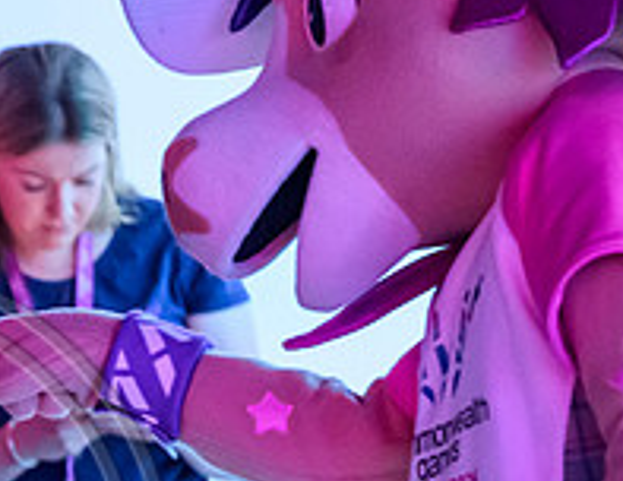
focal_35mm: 747
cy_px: 710
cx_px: -491
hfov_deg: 2.6
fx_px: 13585
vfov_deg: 2.0
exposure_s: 1/250
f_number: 2.8
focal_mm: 195
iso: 6400
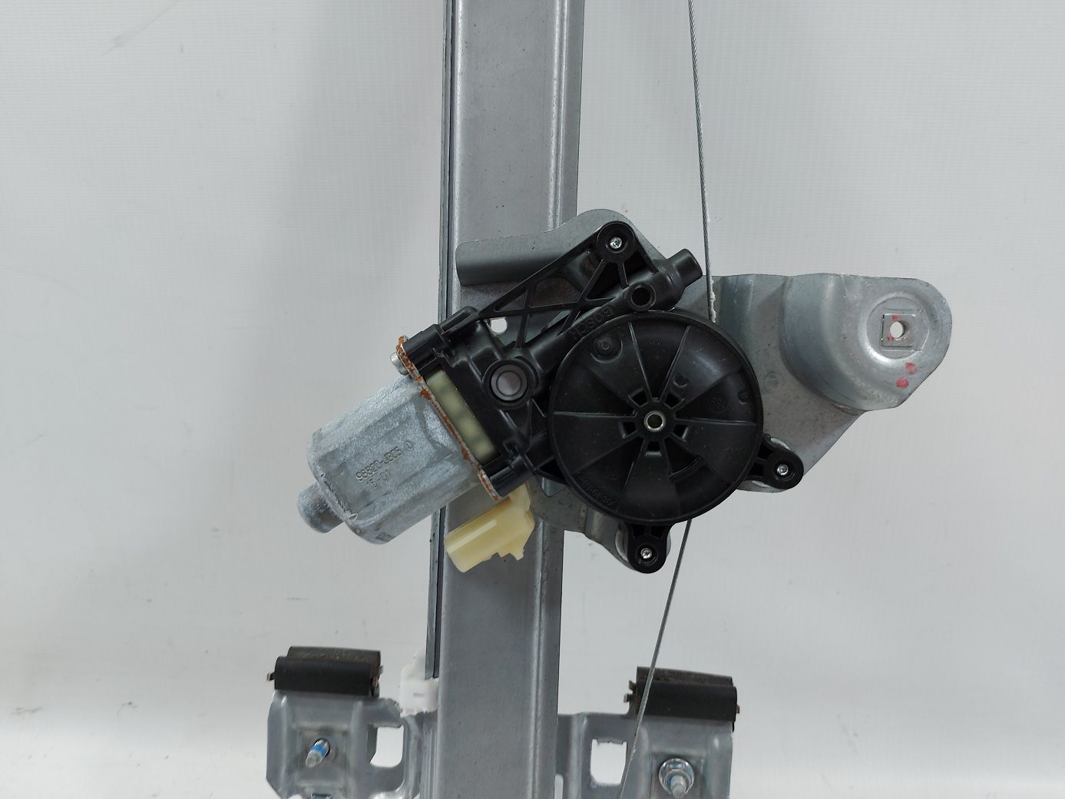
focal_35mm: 24
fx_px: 738
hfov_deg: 71.6
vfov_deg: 56.8
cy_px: 400
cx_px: 532
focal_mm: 5.23
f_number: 1.8
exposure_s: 1/50
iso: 40
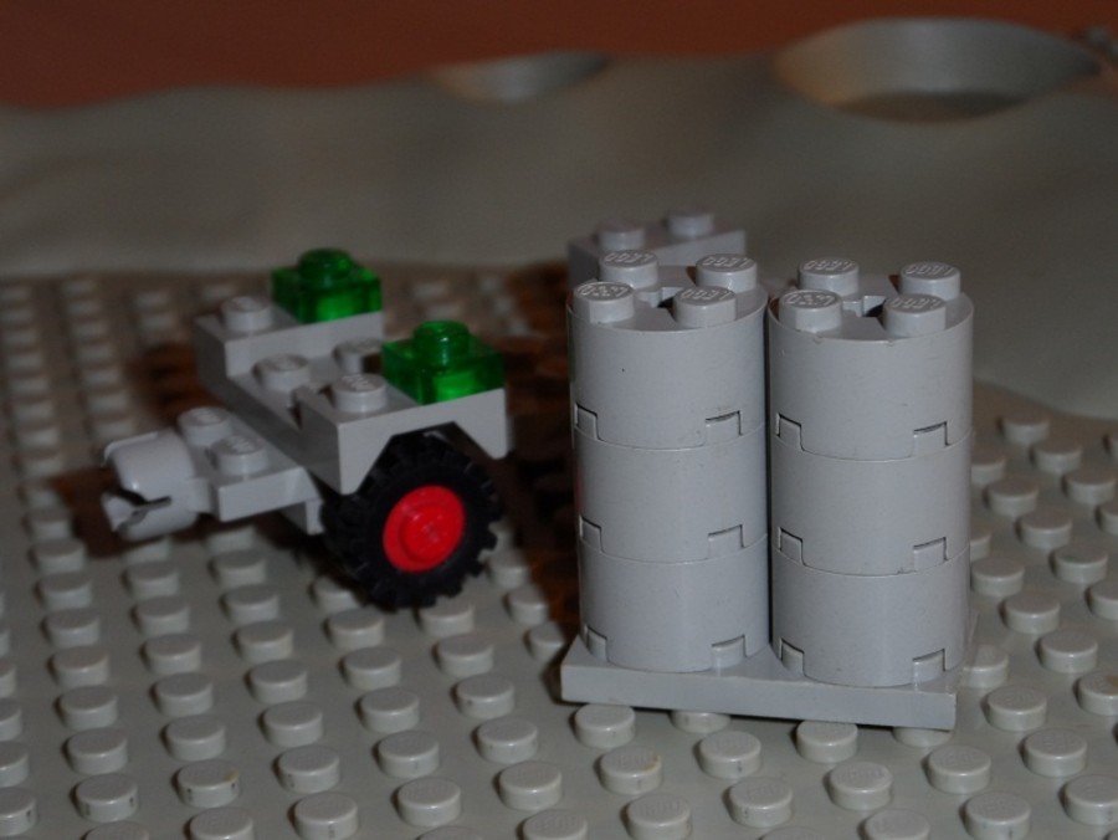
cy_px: 420
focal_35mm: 88
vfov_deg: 16.8
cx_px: 559
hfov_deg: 22.2
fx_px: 2844
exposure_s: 1/20
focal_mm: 14.3
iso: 100
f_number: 4.5
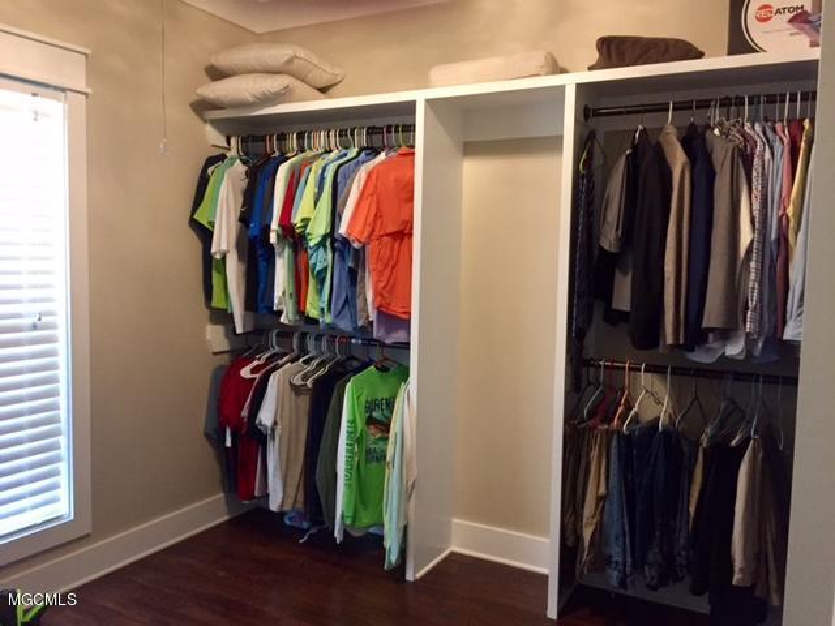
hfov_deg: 61.7
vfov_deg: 48.2
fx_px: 700
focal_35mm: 29
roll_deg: -1.3
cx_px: 418
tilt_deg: -6.4
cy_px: 313
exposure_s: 1/30
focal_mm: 4.15
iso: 250
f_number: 2.2
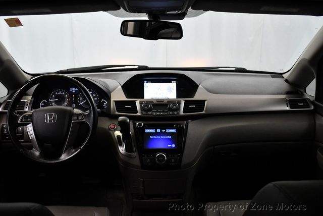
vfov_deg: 36.9
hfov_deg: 53.1
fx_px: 323
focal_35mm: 36
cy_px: 108
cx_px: 162
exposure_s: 1/125
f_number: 3.5
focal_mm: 18
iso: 1800
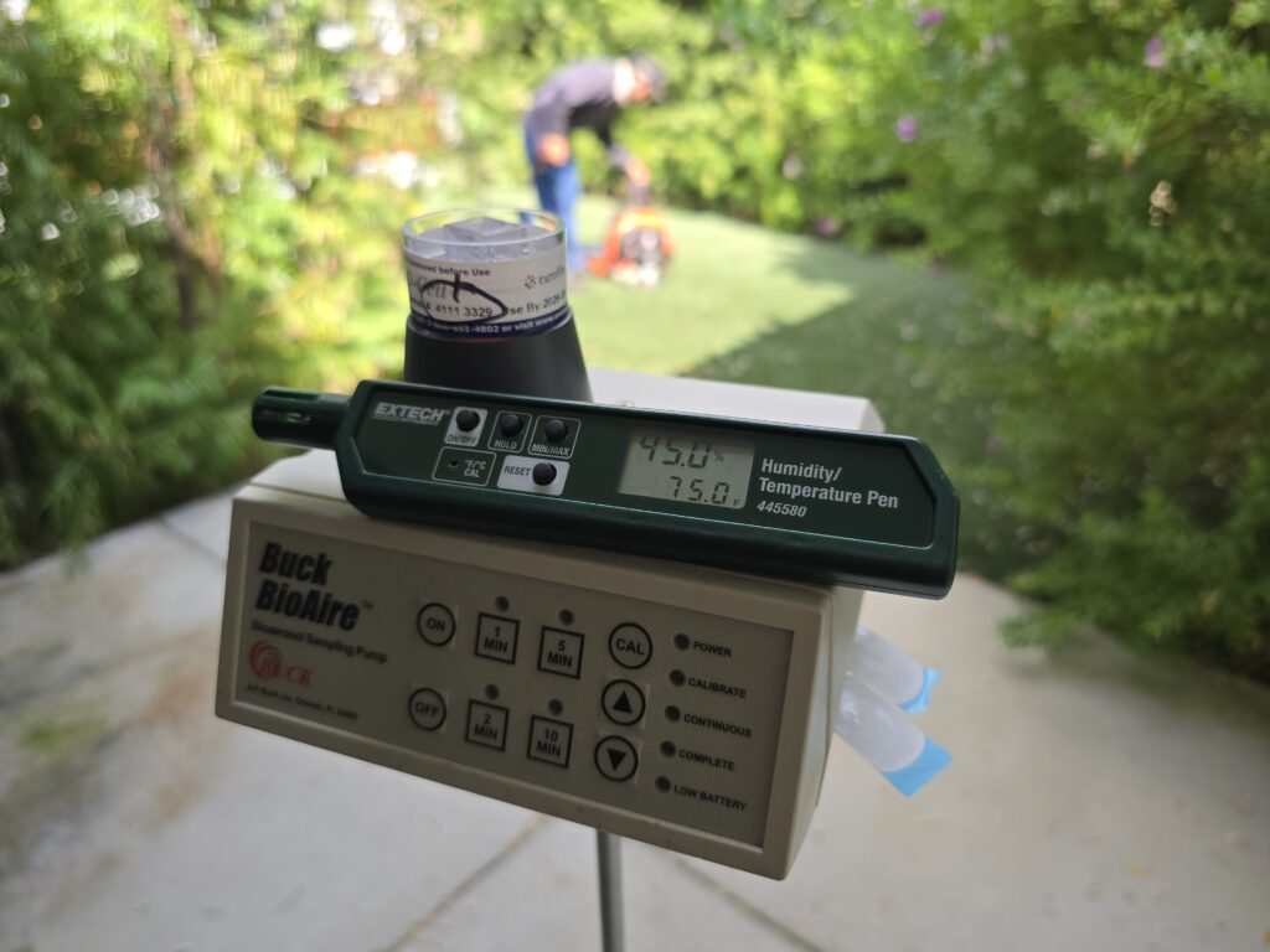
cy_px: 476
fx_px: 844
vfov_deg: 58.9
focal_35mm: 23
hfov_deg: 73.9
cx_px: 635
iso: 20
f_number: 1.7
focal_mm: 6.3
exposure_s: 1/180
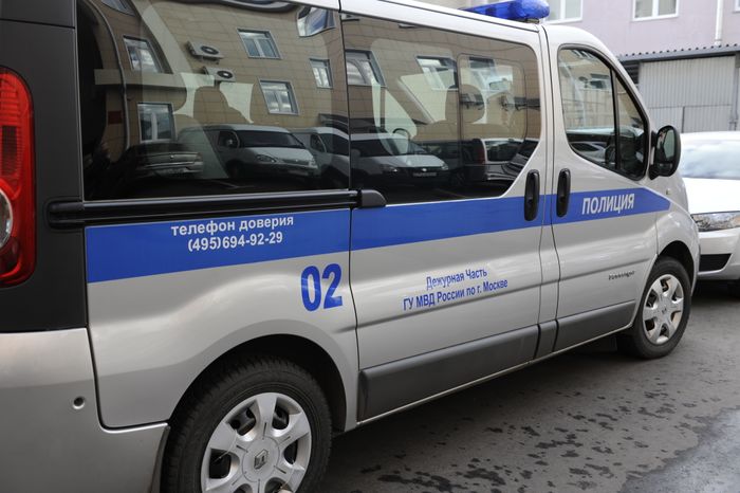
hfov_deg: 54.5
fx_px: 719
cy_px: 246
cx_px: 370
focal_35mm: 35
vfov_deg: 37.8
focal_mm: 35
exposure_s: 1/250
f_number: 5
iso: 400
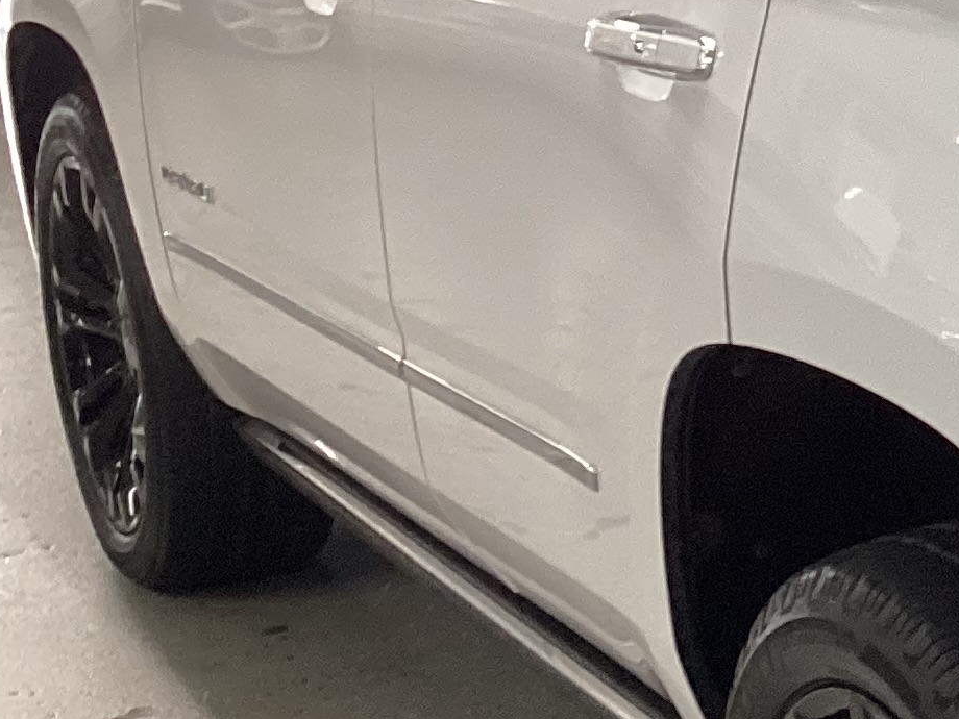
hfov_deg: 15.6
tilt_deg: -13.6
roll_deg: +0.3
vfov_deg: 13.4
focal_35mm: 110
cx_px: 1671
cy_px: 179
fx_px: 3047
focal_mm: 3.3
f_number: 2.4
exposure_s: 1/50
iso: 125
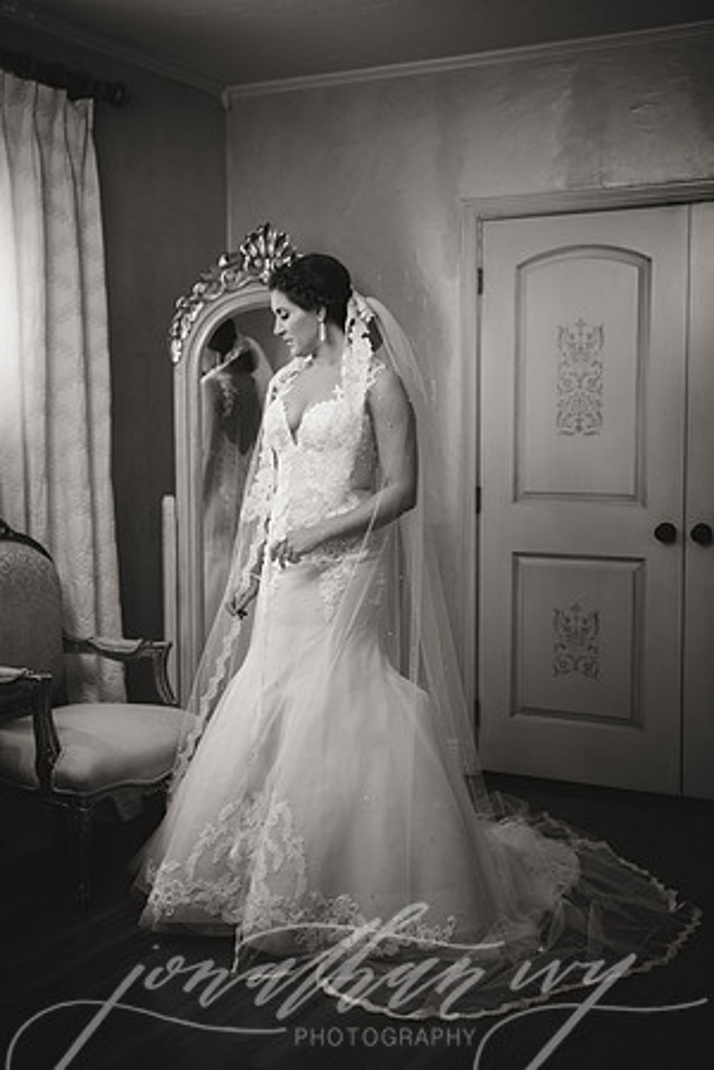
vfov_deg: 41.1
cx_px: 357
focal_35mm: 48
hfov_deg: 28.1
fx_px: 1428
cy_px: 535
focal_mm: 48
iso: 1000
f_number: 2.8
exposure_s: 1/160
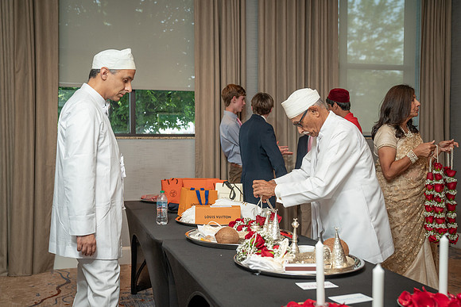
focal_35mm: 42
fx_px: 535
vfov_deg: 32.1
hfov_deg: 46.6
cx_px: 234
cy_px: 153
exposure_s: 1/250
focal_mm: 40
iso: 1000
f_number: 4
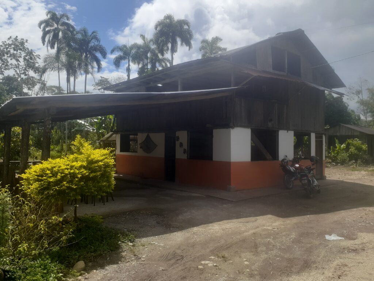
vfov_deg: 51.4
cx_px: 187
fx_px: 292
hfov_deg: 65.3
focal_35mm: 27
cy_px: 140
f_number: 1.9
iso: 40
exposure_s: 1/1497
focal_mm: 3.6
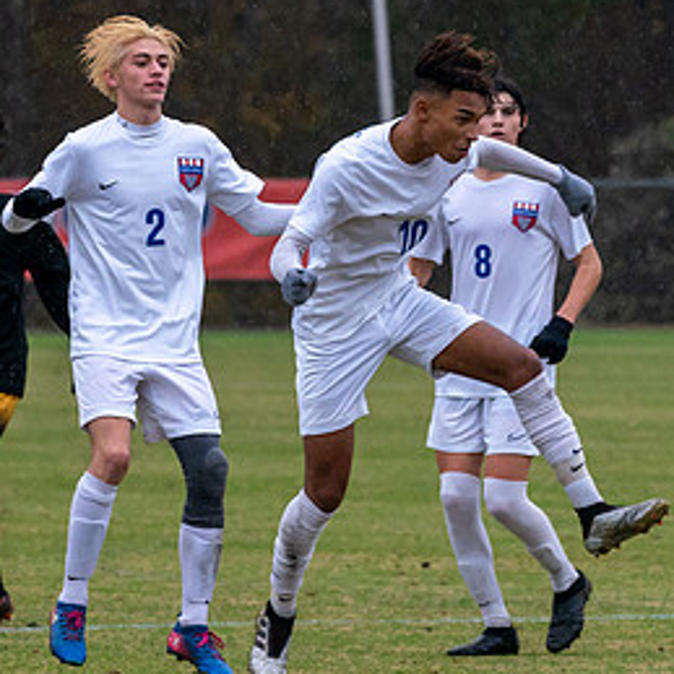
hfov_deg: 2.5
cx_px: 373
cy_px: 206
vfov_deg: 2.5
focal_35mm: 699
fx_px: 15398
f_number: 5.6
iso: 2500
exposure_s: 1/1000
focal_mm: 241
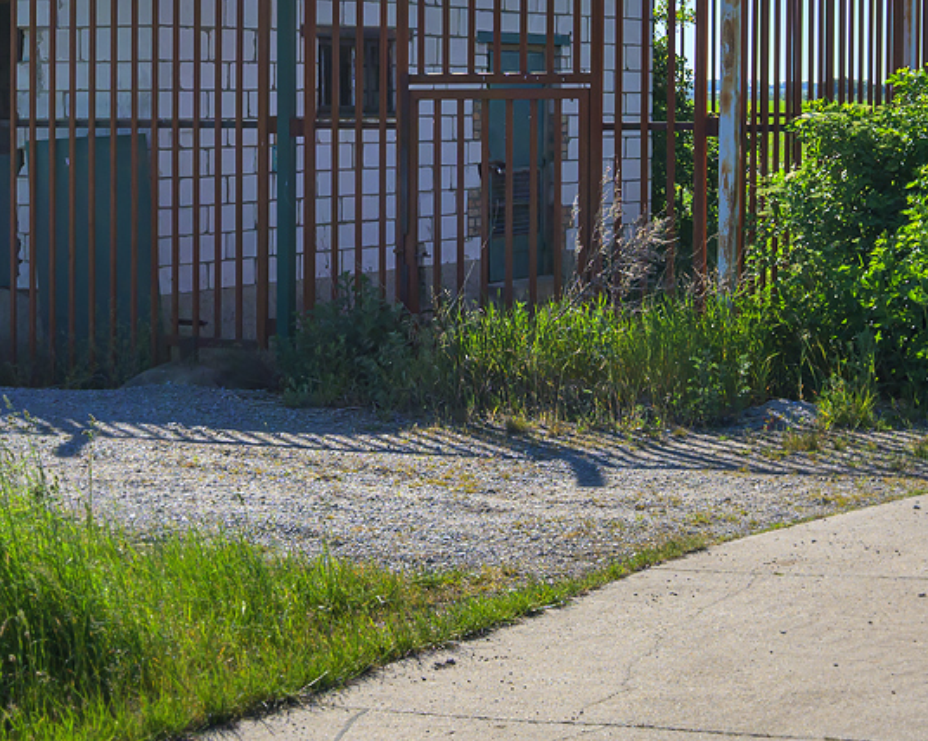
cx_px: 422
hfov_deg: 22.9
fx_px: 2294
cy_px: 249
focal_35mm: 84
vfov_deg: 18.3
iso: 200
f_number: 8
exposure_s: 1/500
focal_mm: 26.5
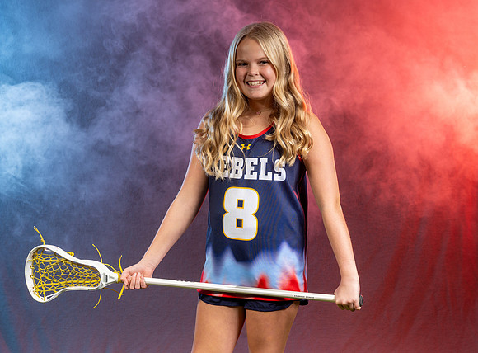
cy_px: 187
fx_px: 1542
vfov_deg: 13.0
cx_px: 247
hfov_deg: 17.6
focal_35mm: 112
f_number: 8
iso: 64
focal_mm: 97
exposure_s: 1/200
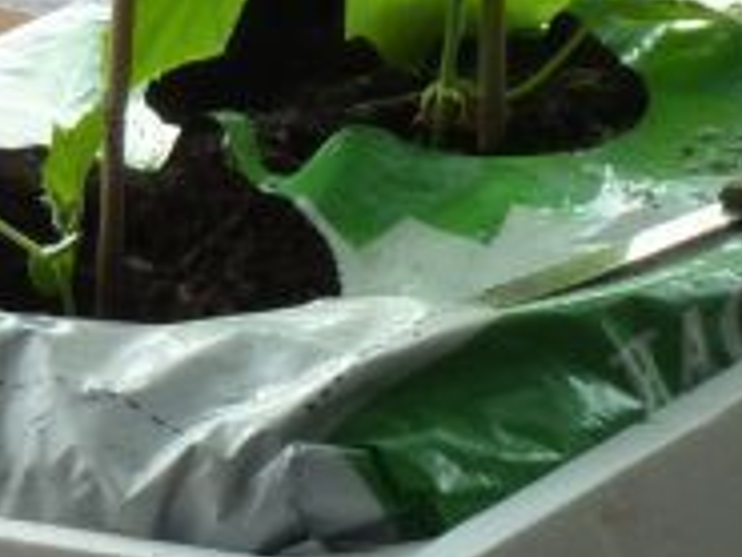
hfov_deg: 3.6
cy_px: -116
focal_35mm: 553
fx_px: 11861
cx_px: 1211
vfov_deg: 2.7
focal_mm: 21
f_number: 4.4
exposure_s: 1/125
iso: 125
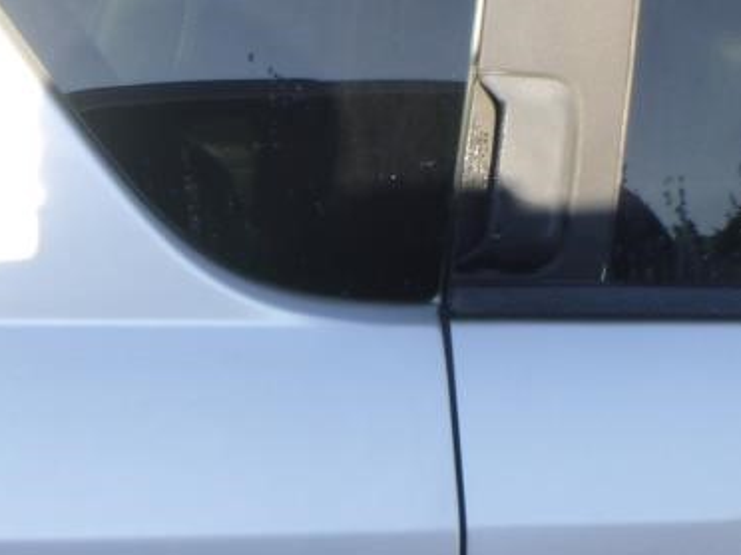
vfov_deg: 17.0
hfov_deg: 21.4
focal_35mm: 86
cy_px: 475
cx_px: -106
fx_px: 1841
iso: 100
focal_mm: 4.5
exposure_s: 1/160
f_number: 3.9
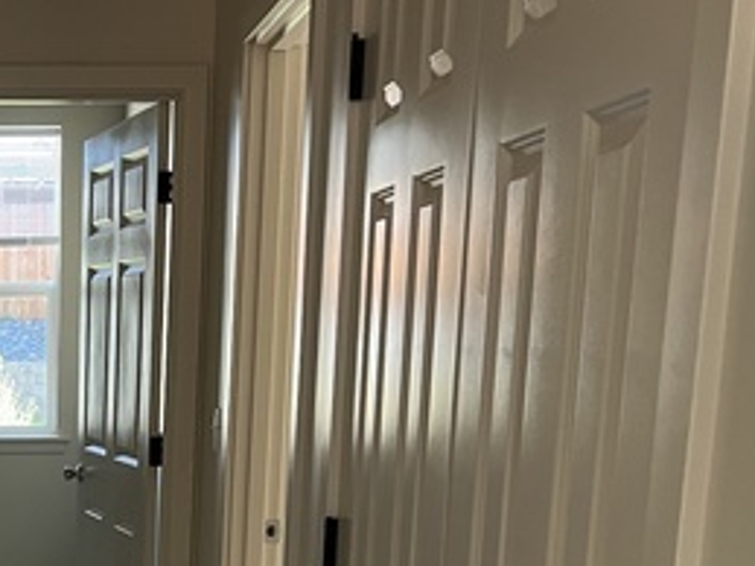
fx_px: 1461
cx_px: -25
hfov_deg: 27.1
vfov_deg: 20.8
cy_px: 630
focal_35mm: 67
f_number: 1.5
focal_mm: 5.7
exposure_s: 1/86
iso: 125
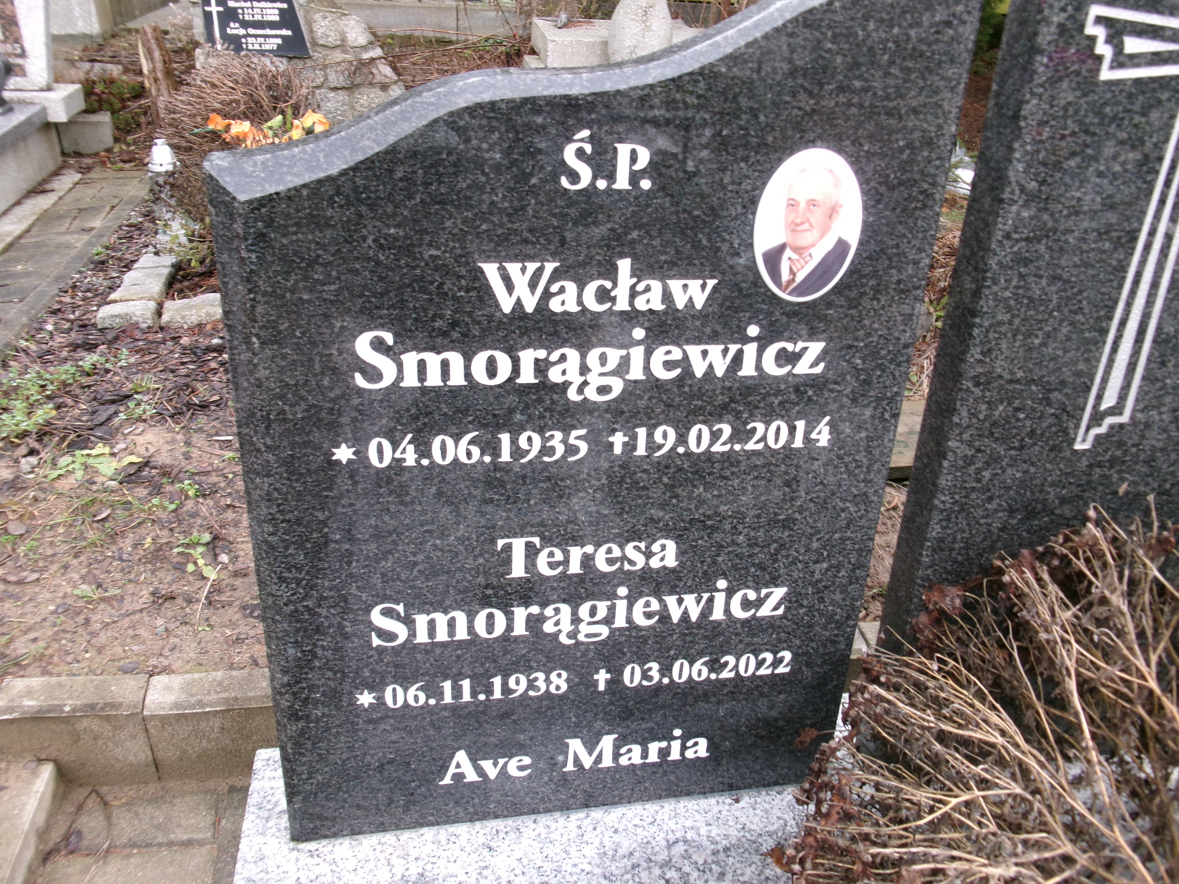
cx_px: 590
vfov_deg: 49.7
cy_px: 442
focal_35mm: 28
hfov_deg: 63.4
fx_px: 954
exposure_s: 1/34
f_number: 3.9
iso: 147
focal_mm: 5.1
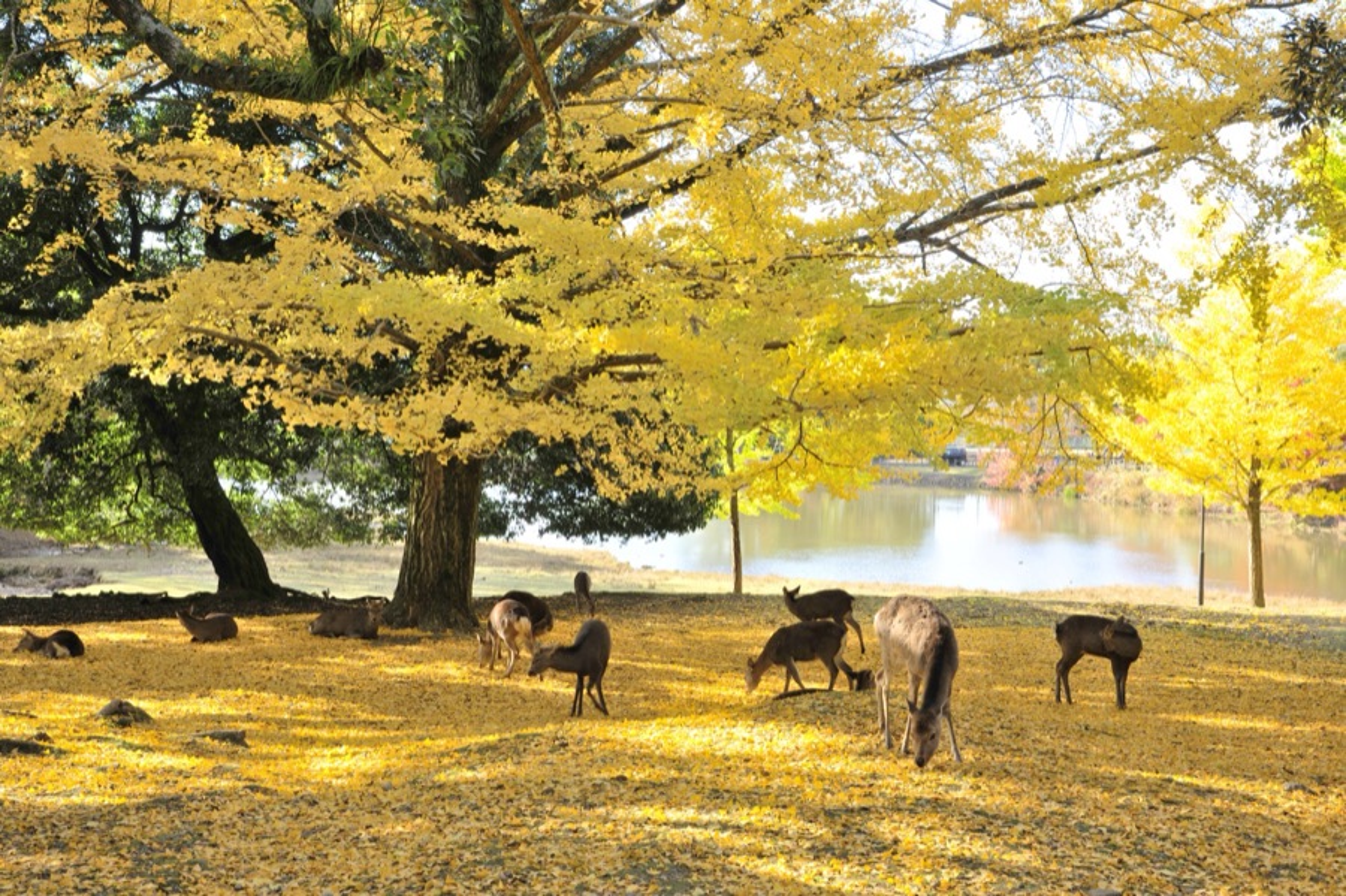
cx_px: 673
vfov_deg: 28.0
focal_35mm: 48
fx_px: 1794
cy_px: 448
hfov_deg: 41.1
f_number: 13
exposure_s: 1/60
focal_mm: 48
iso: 400
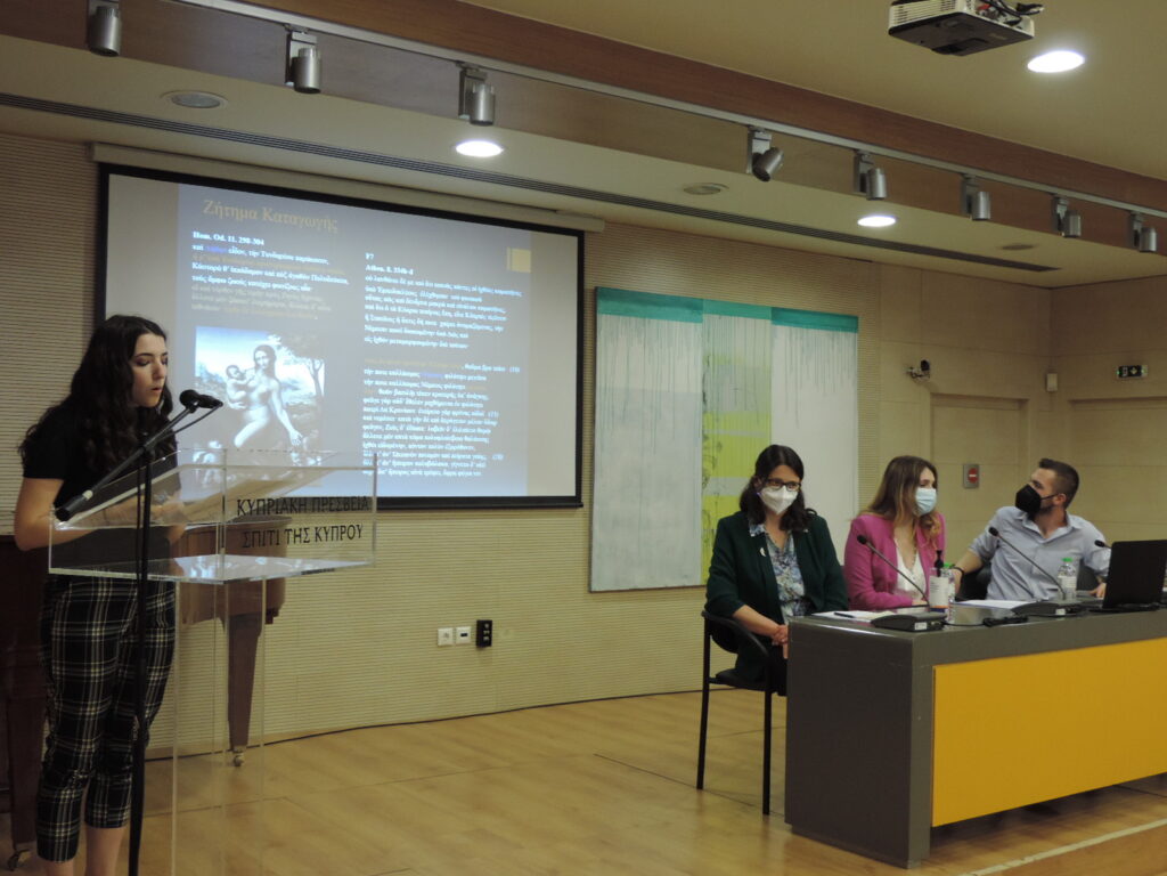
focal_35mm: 40
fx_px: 1349
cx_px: 584
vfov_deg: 36.0
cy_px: 438
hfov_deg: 46.8
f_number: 3.3
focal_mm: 7.1
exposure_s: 1/30
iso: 400
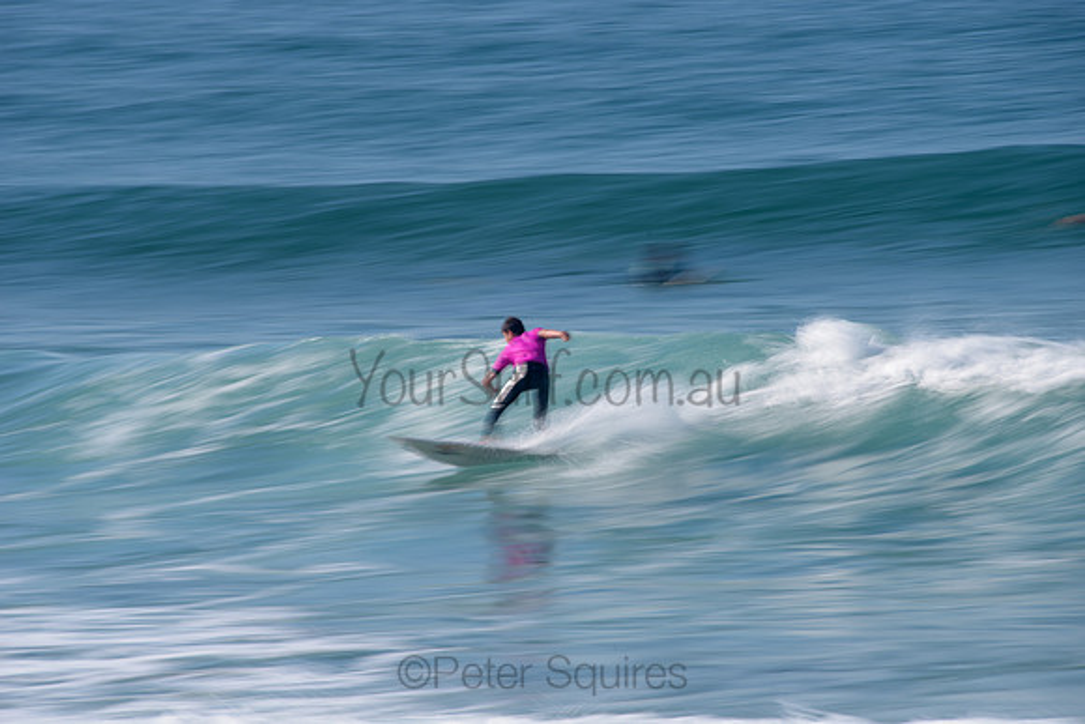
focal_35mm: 500
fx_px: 15072
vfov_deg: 2.8
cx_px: 542
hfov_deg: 4.1
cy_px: 362
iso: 31
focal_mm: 500
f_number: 13
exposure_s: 1/13
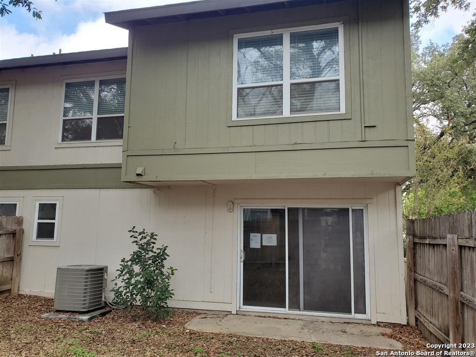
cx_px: 238
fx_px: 358
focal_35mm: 26
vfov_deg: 53.1
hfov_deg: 67.3
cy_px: 178
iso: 50
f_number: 2.4
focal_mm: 4.3
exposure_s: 1/207
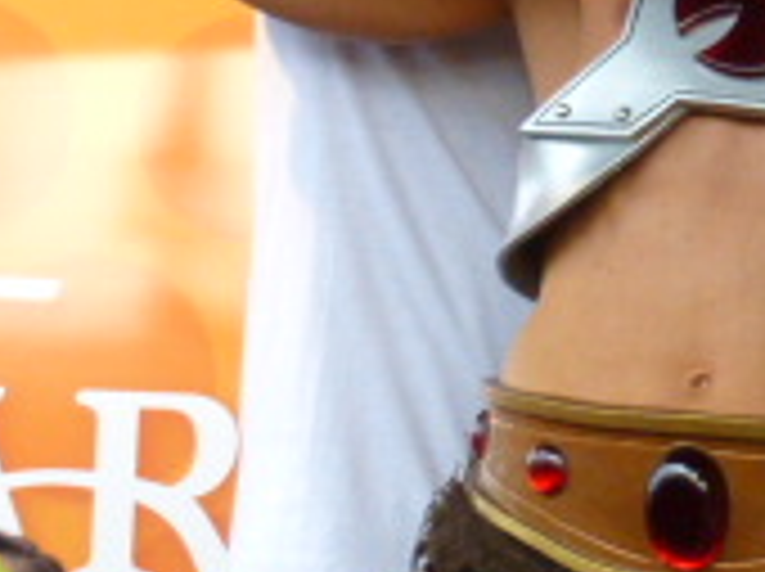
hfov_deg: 8.5
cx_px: 1004
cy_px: 207
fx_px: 5076
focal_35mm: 230
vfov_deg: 6.4
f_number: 4.5
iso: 500
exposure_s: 1/125
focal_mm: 10.9
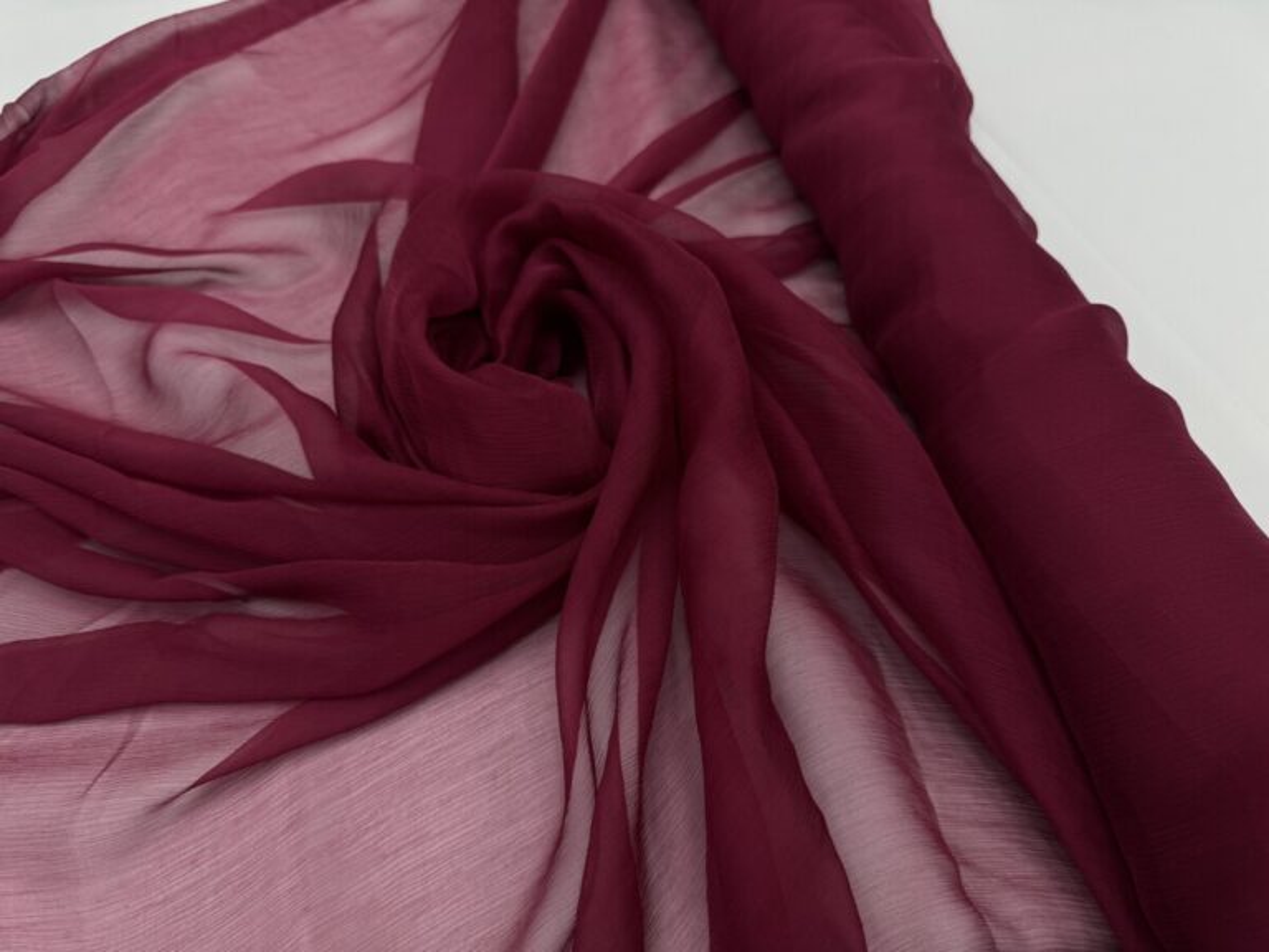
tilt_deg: -53.2
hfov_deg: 71.6
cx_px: 634
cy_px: 476
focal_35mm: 24
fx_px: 880
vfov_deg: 56.8
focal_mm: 6.76
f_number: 1.78
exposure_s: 1/100
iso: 100
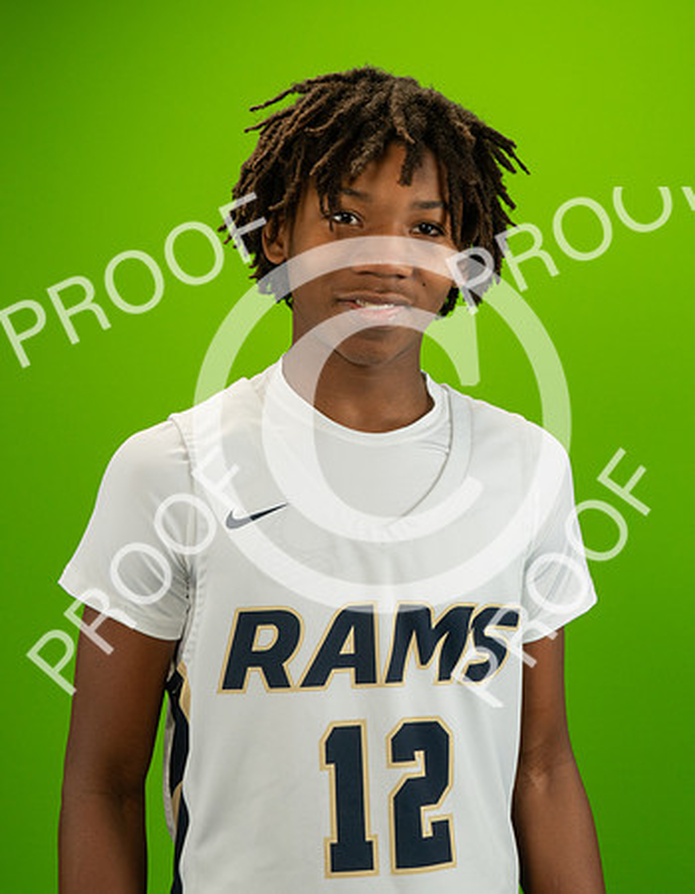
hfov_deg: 18.4
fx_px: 2149
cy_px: 417
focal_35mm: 82
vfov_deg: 23.5
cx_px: 412
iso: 800
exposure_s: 1/60
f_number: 20
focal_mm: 53
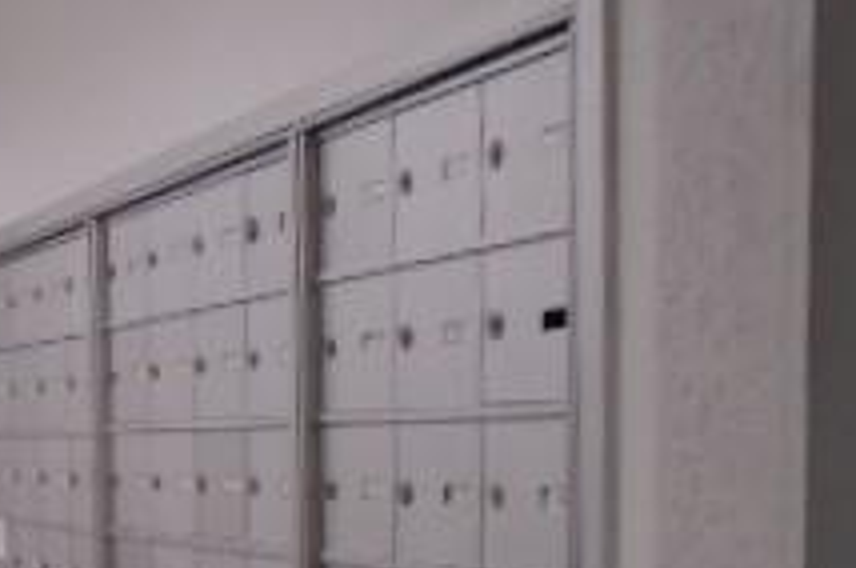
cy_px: 660
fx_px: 1923
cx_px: -128
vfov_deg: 16.2
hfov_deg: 23.3
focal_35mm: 81
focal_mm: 4.6
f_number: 3.2
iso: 200
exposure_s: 1/30
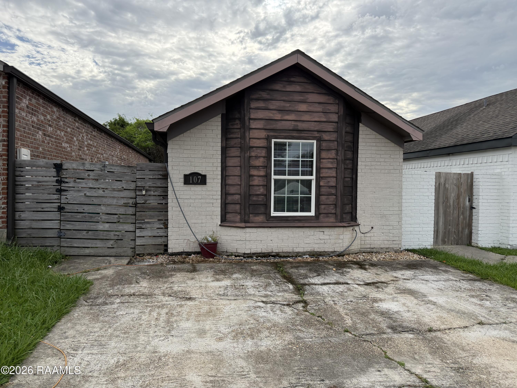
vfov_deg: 56.8
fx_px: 358
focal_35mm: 24
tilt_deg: -1.5
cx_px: 258
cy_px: 194
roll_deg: -0.1
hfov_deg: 71.6
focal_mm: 6.76
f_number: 1.78
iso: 100
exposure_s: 1/3953
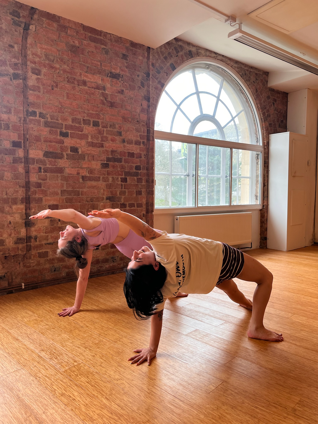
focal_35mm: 26
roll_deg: -1.8
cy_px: 212
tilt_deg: -1.1
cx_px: 159
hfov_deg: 53.1
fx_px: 318
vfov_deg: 67.3
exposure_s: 1/100
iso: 50
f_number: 1.6
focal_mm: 5.1
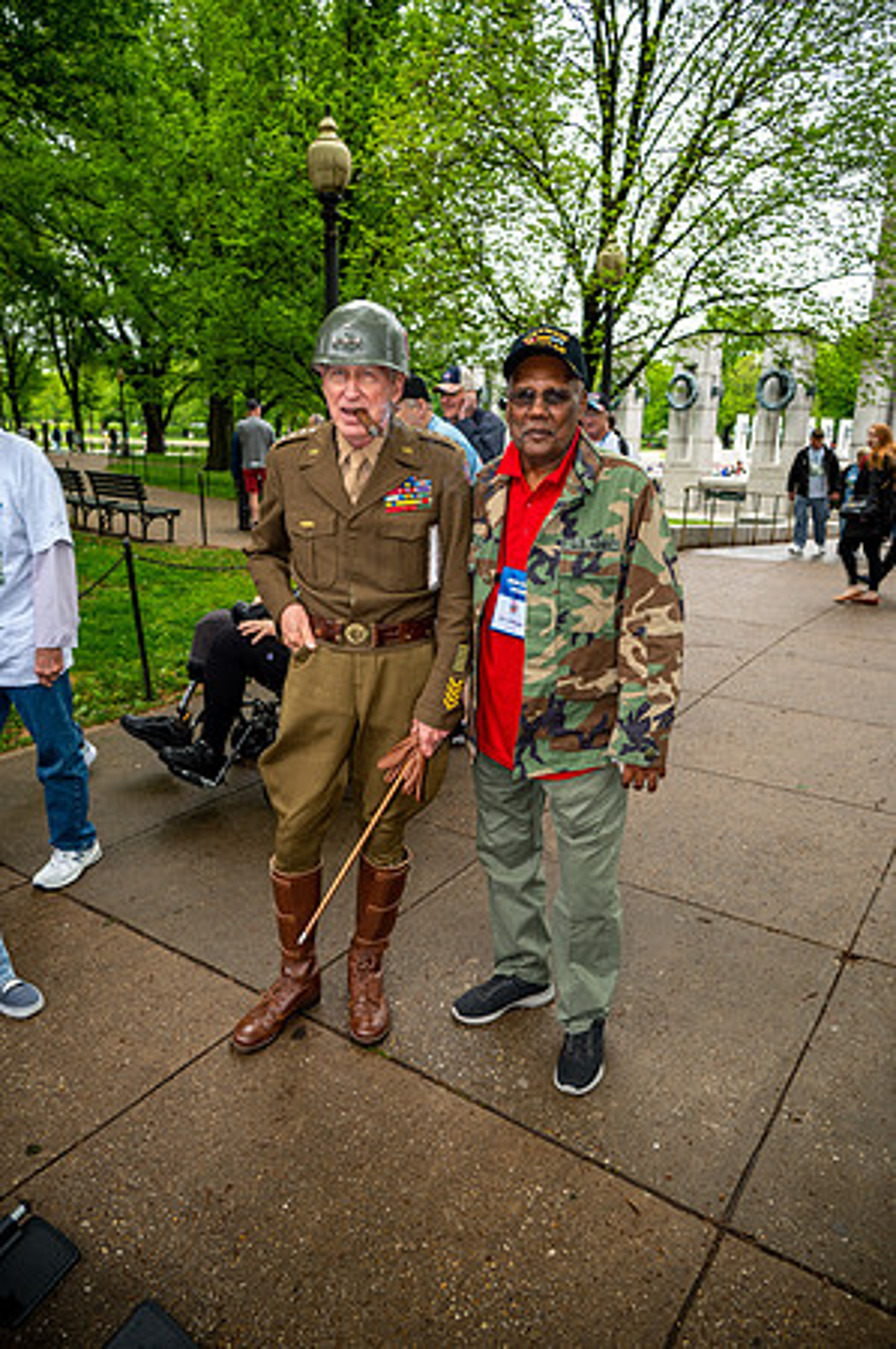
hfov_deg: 53.0
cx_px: 448
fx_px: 898
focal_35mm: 24
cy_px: 674
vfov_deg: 73.8
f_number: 4
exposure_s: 1/60
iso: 100
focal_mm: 24
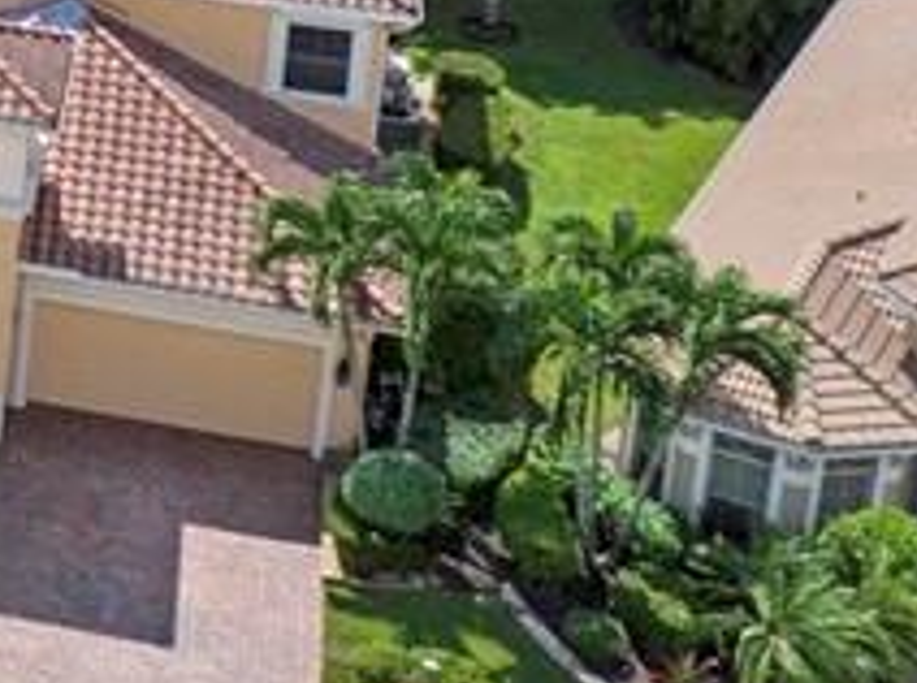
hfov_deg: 14.1
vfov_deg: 11.8
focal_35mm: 116
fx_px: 3066
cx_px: -943
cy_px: -510
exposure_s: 1/4000
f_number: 2.8
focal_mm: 12.29
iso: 200
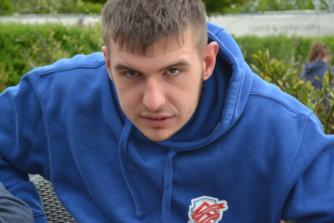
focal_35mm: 82
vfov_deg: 16.6
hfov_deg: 24.6
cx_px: 167
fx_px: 765
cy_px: 112
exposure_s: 1/500
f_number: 5.6
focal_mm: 55
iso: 800
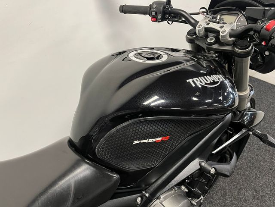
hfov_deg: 67.3
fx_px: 207
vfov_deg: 53.1
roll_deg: -1.0
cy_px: 104
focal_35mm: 26
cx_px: 138
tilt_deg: -36.6
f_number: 1.6
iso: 160
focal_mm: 5.1
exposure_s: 1/50
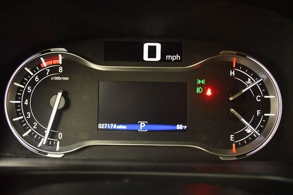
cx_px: 146
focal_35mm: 48
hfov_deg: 41.1
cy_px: 98
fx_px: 390
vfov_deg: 28.0
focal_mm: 32
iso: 10000
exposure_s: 1/60
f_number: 4
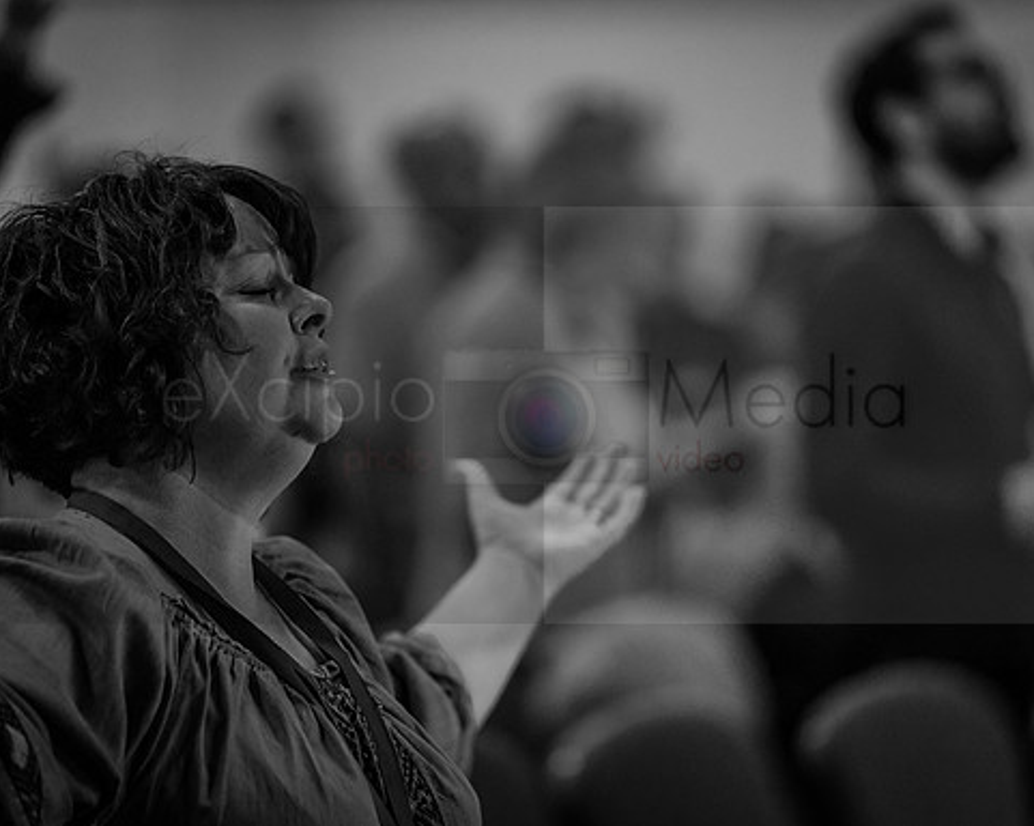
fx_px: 5473
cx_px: 546
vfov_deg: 8.6
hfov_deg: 10.8
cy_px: 414
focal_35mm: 179
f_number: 2.8
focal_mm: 158
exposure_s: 1/60
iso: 3200
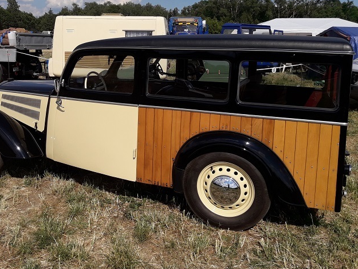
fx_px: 383
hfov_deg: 49.5
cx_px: 130
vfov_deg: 38.4
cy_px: 96
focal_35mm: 37
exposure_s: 1/3788
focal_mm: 3.7
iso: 40
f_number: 1.9
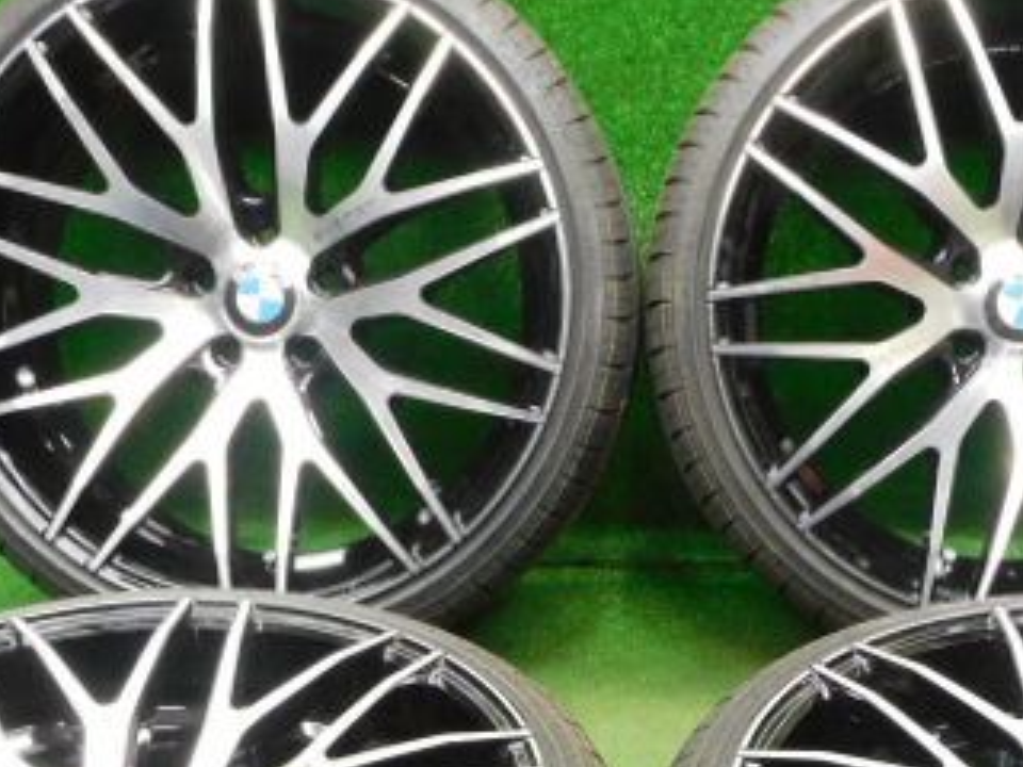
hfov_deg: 32.0
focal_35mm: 60
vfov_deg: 23.7
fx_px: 1773
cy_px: 703
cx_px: 646
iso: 400
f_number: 3.5
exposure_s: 1/10
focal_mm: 5.4
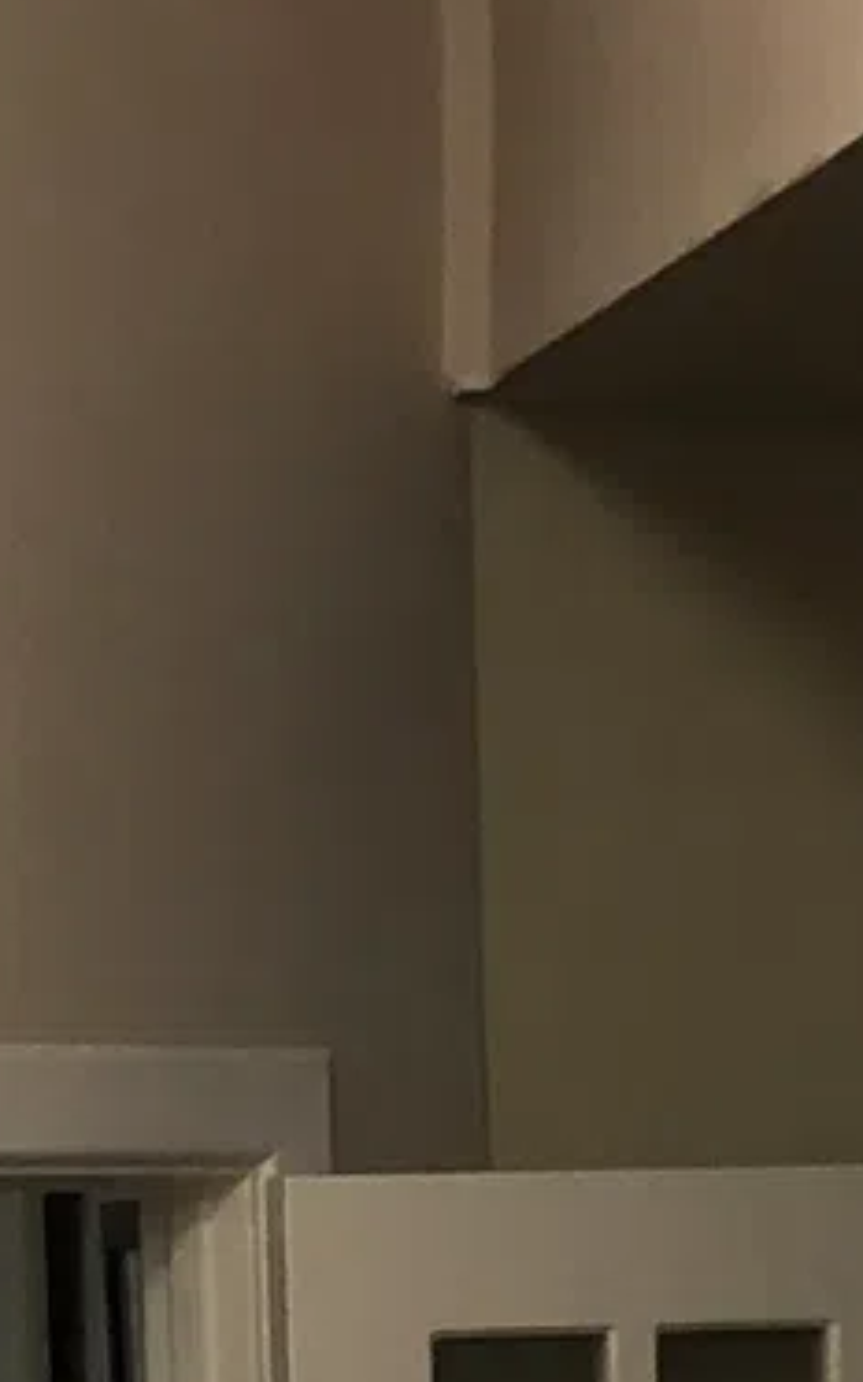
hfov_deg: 6.9
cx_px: 441
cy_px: 2875
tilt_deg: -8.5
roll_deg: +3.5
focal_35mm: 191
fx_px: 7190
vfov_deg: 10.1
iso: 32
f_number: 1.8
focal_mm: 3.99
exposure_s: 1/25
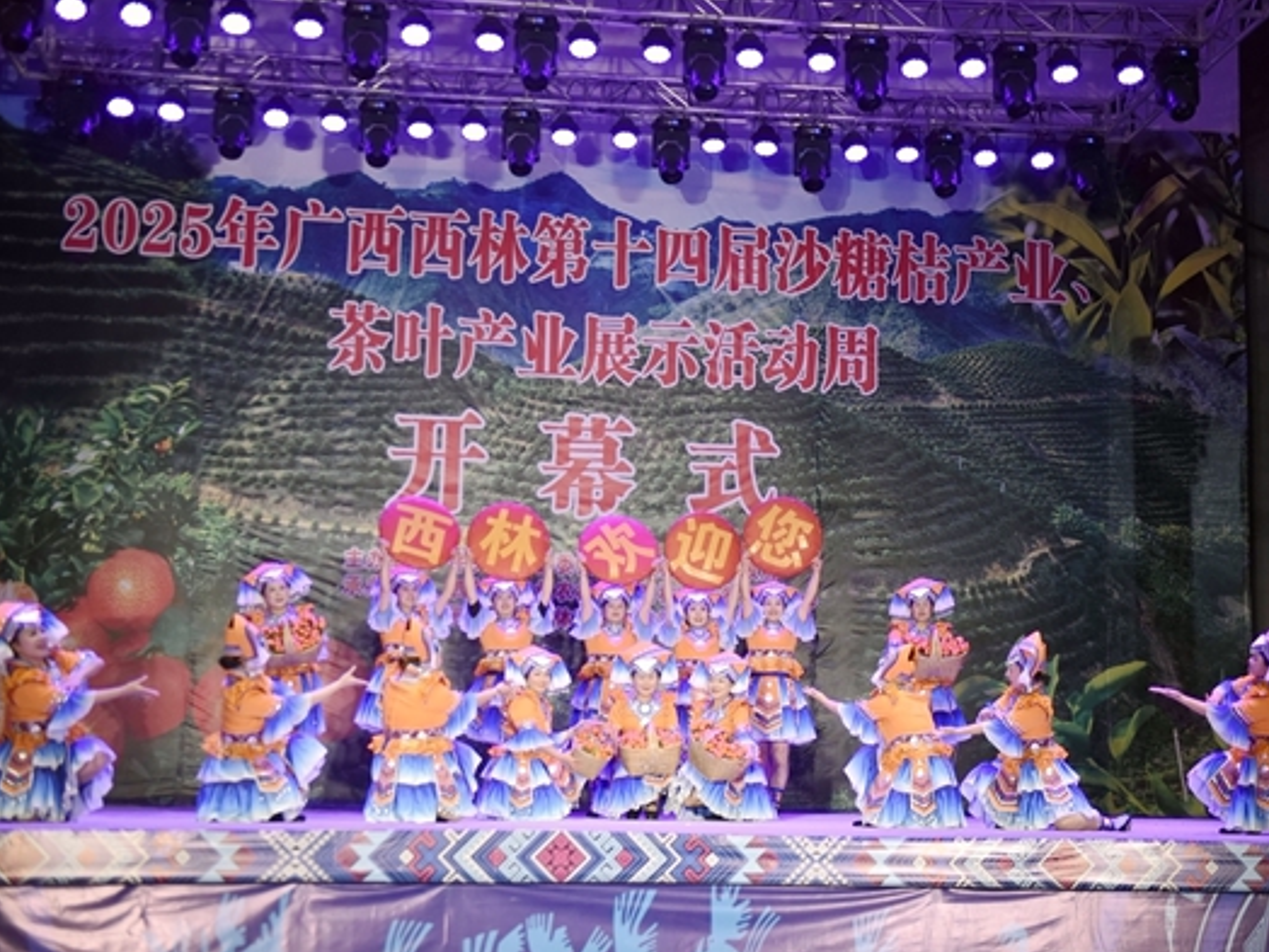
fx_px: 2016
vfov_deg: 26.6
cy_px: 472
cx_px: 685
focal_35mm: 55
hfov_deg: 34.9
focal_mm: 50
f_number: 2.8
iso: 1600
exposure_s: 1/500
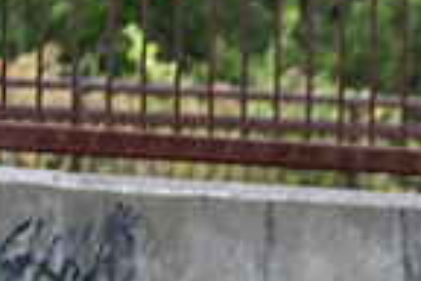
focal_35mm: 282
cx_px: 760
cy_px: 502
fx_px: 3298
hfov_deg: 7.1
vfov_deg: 4.8
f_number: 2.8
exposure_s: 1/320
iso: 200
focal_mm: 70
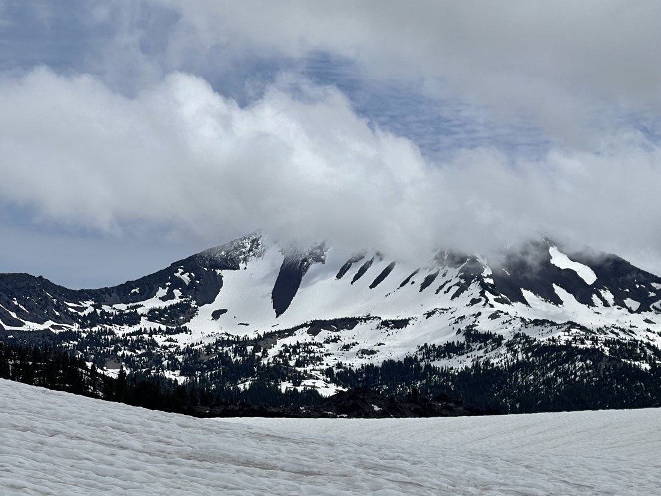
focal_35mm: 93
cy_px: 254
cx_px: 375
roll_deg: -0.5
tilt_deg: +4.5
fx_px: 1776
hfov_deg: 21.1
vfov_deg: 15.9
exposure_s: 1/5525
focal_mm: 7.5
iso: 20
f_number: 2.2
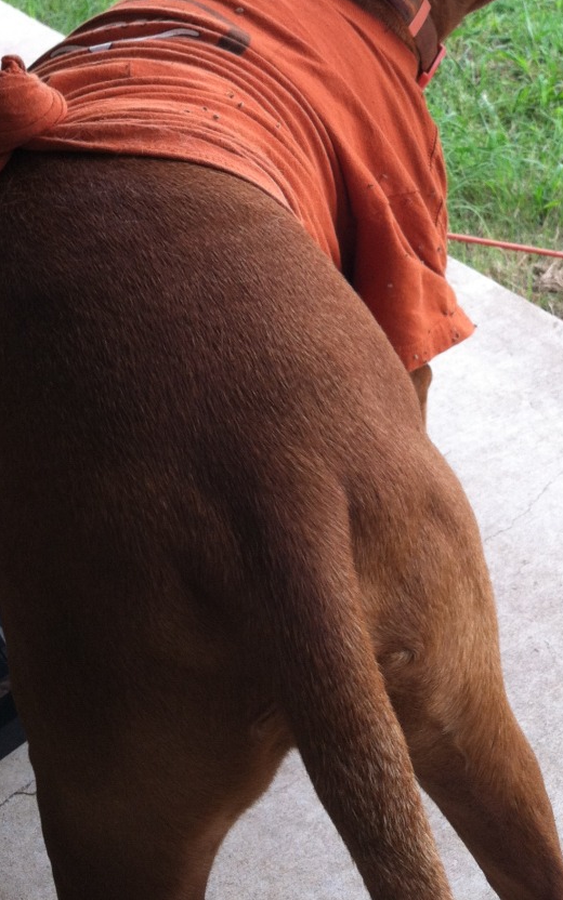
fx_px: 1498
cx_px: 362
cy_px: 161
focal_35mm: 61
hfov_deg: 21.2
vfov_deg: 32.4
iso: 80
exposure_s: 1/238
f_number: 2.8
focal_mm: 3.85
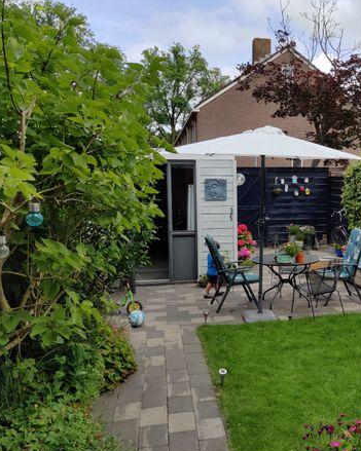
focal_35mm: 36
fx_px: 481
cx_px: 286
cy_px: 227
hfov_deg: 39.6
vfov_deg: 50.3
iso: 125
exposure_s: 1/2329
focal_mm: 4.75
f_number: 1.65
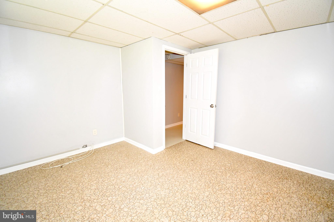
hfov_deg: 100.4
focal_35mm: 15
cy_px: 111
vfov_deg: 77.3
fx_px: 139
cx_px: 167
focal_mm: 10
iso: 1100
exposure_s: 1/60
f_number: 4.5
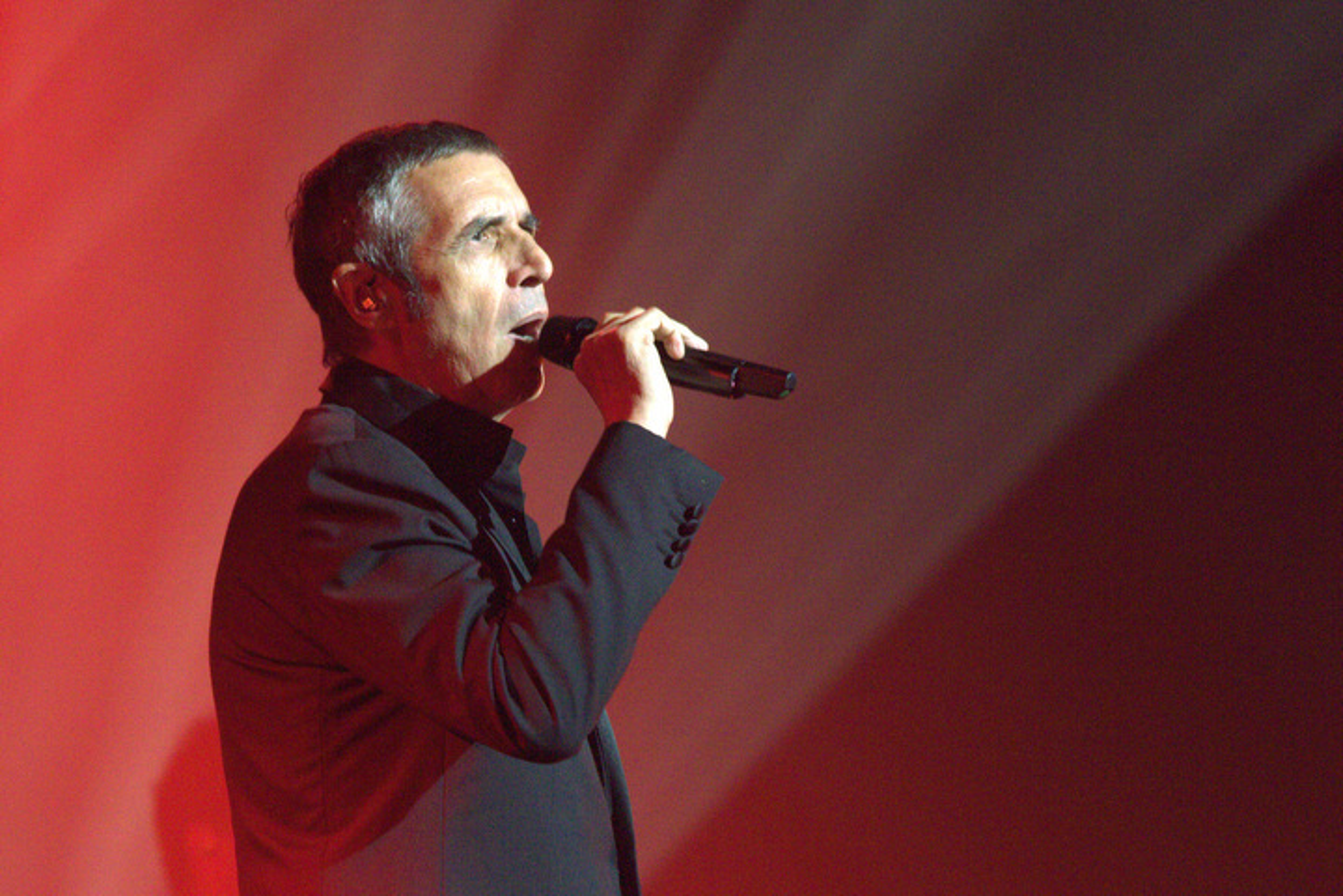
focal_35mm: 300
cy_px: 448
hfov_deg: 6.9
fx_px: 11191
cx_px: 672
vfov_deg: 4.6
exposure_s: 1/80
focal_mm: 200
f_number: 4.5
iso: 400
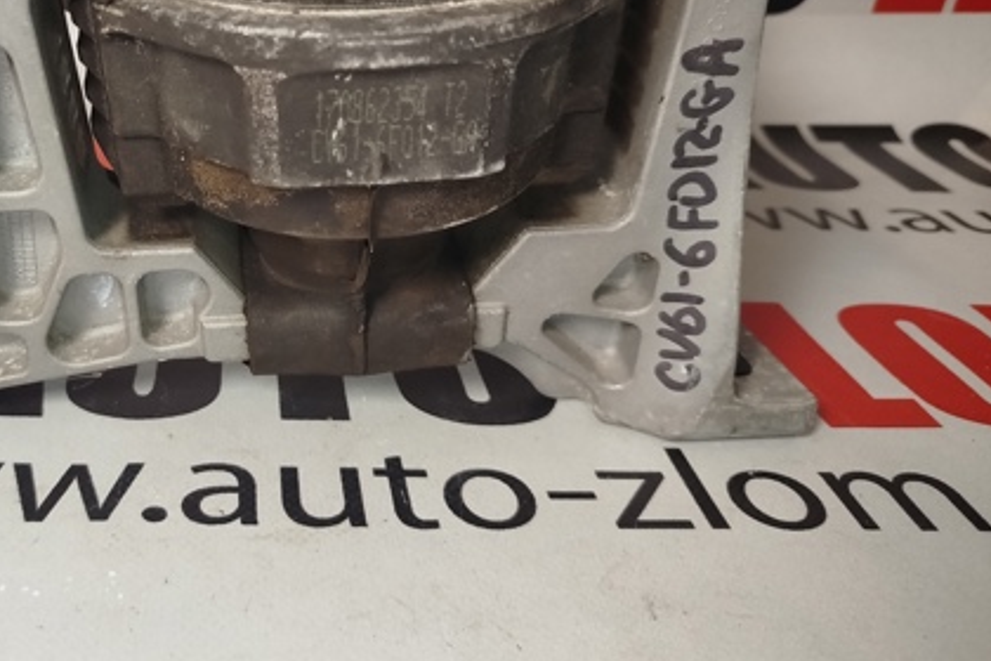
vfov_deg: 34.7
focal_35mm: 38
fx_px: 1046
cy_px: 212
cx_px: 255
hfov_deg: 48.8
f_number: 1.7
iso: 160
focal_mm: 5.31
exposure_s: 1/50
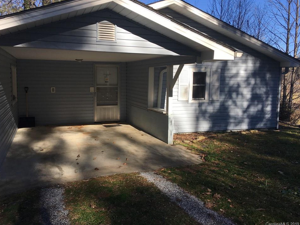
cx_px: 141
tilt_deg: -4.1
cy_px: 107
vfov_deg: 45.4
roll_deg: -0.8
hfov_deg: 58.3
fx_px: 269
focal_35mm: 31
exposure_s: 1/916
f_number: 2.2
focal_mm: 4.15
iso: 25
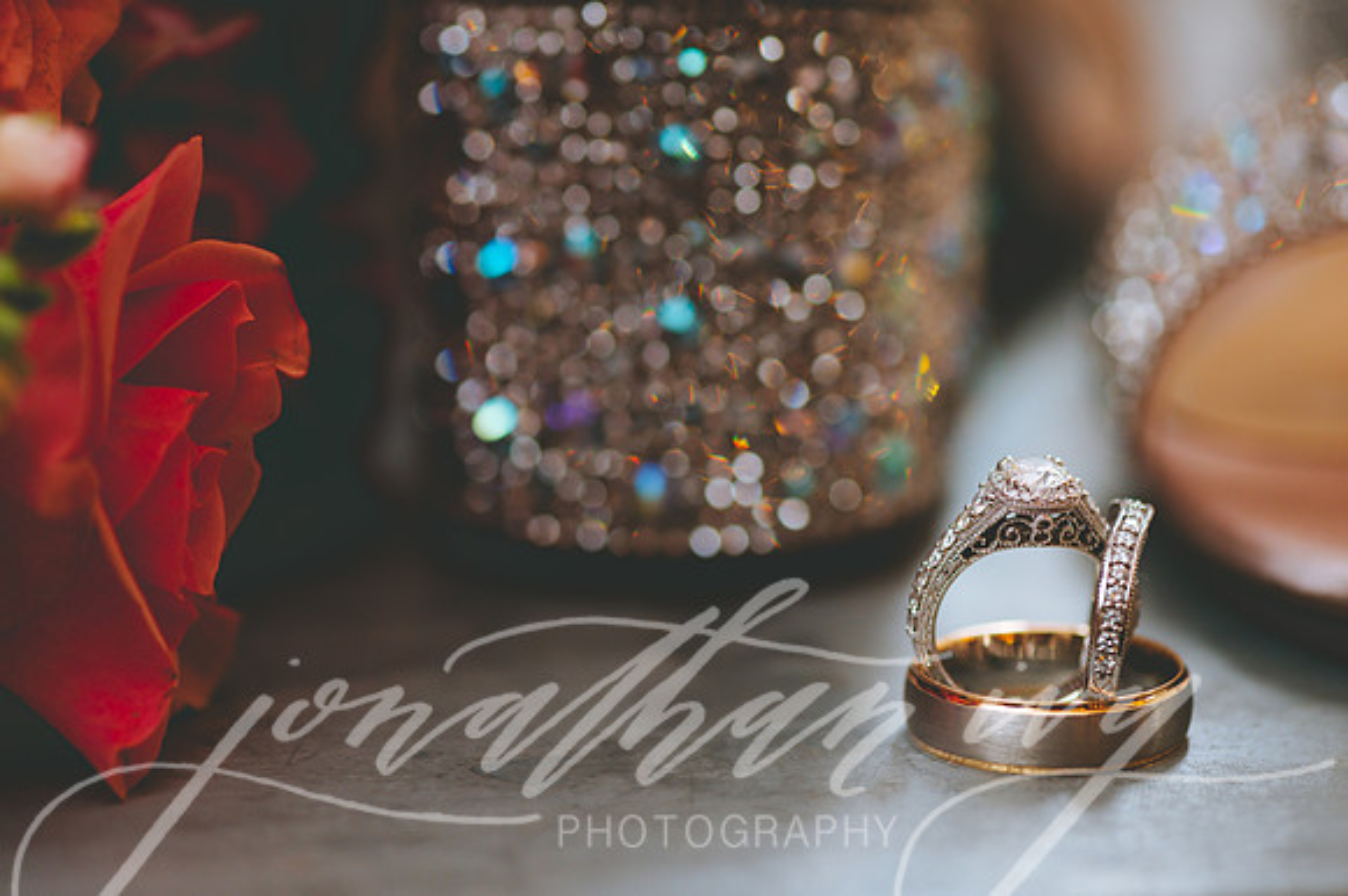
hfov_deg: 18.3
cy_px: 463
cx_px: 653
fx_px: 4193
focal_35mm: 112
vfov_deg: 12.2
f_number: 4.5
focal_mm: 105
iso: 400
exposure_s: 1/160
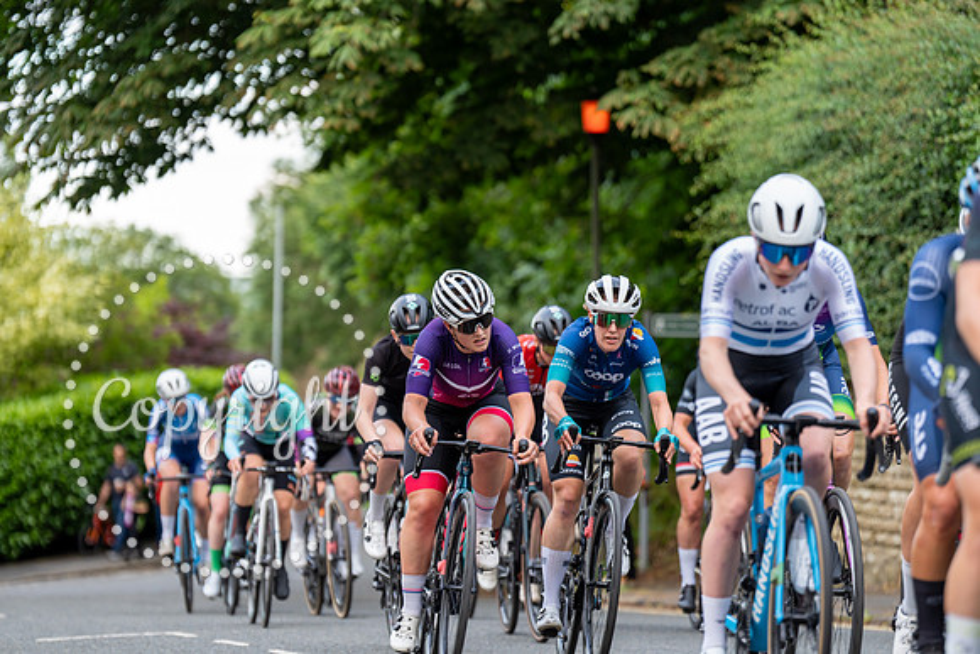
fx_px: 3757
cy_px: 327
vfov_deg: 9.9
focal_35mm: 138
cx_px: 490
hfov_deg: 14.9
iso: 640
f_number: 2.8
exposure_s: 1/500
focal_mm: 138
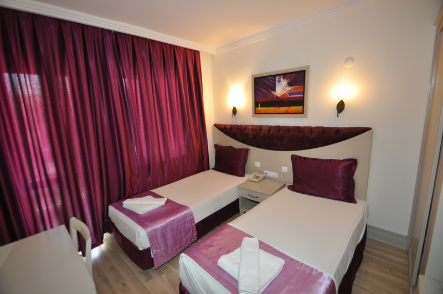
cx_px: 222
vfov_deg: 77.2
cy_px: 147
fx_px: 184
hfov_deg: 100.5
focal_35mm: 15
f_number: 4
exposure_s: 1/20
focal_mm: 10
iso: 500
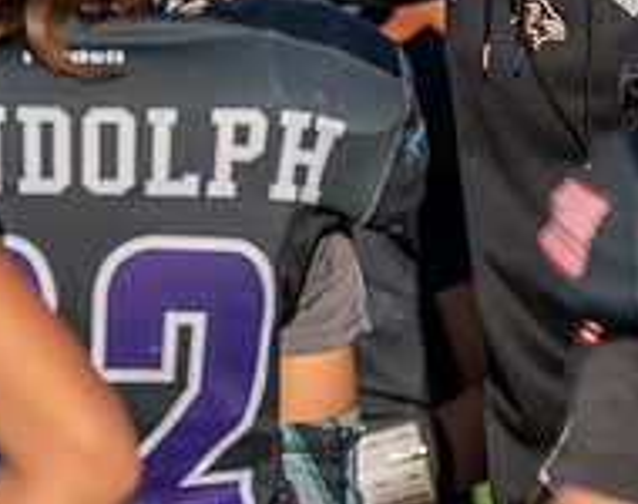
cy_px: -181
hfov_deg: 4.7
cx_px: 461
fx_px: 7777
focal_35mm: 414
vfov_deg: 3.7
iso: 80
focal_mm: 99
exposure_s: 1/2000
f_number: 2.8
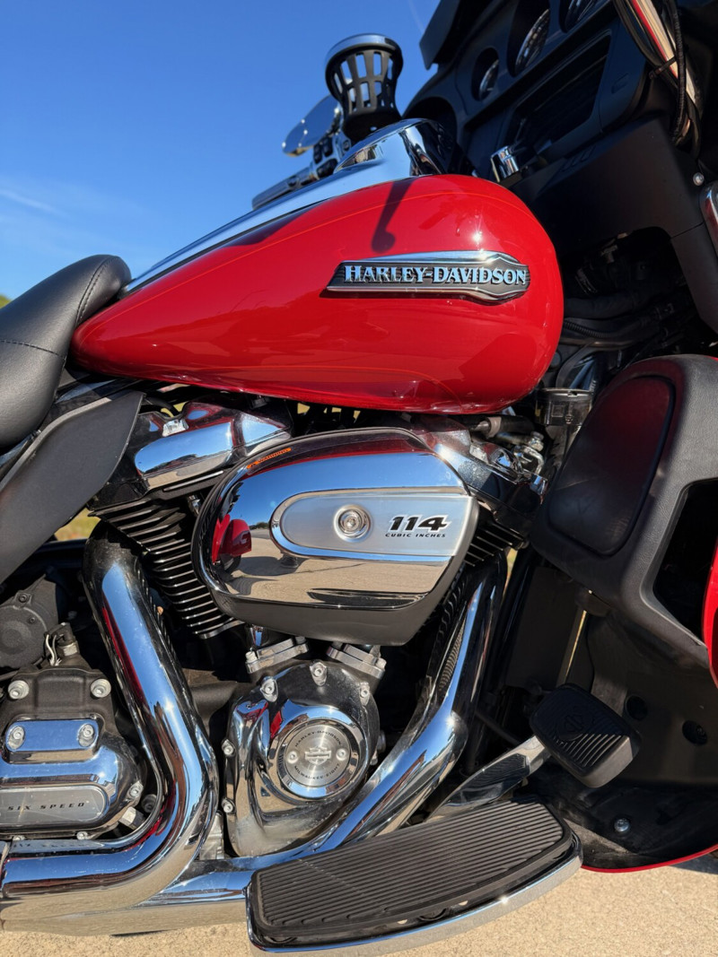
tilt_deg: -4.6
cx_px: 359
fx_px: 664
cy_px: 478
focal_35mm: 24
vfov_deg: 71.6
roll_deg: -1.0
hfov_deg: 56.8
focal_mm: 6.76
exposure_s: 1/2525
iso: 80
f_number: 1.78
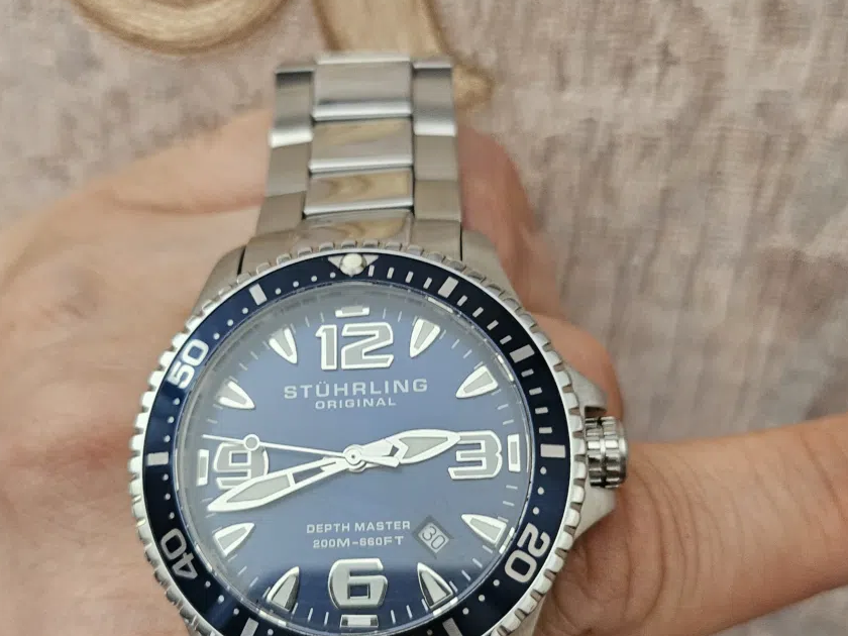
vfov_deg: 36.6
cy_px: 390
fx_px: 955
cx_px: 386
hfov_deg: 47.8
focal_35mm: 39
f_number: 1.8
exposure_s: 1/60.2
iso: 640
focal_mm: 5
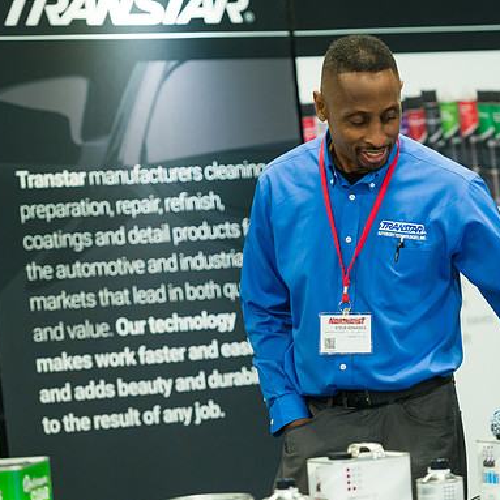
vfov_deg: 9.7
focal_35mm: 180
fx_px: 2942
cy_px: 249
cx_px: 298
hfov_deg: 9.7
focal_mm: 140
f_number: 3.2
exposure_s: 1/125
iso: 1600
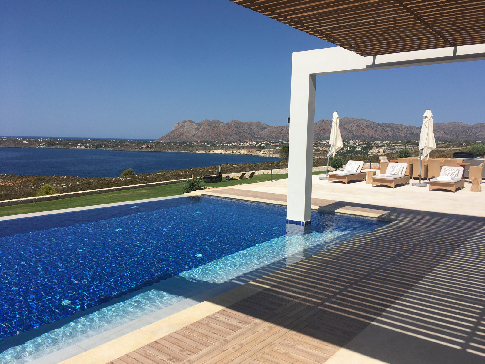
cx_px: 242
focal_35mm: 29
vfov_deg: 48.2
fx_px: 406
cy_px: 182
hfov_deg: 61.7
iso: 25
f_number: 2.2
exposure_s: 1/3497
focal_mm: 4.15
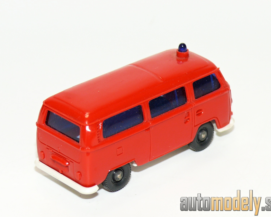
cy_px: 109
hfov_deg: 11.9
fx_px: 1299
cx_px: 138
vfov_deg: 9.5
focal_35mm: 162
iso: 100
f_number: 4
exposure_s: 1/30
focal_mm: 18.3
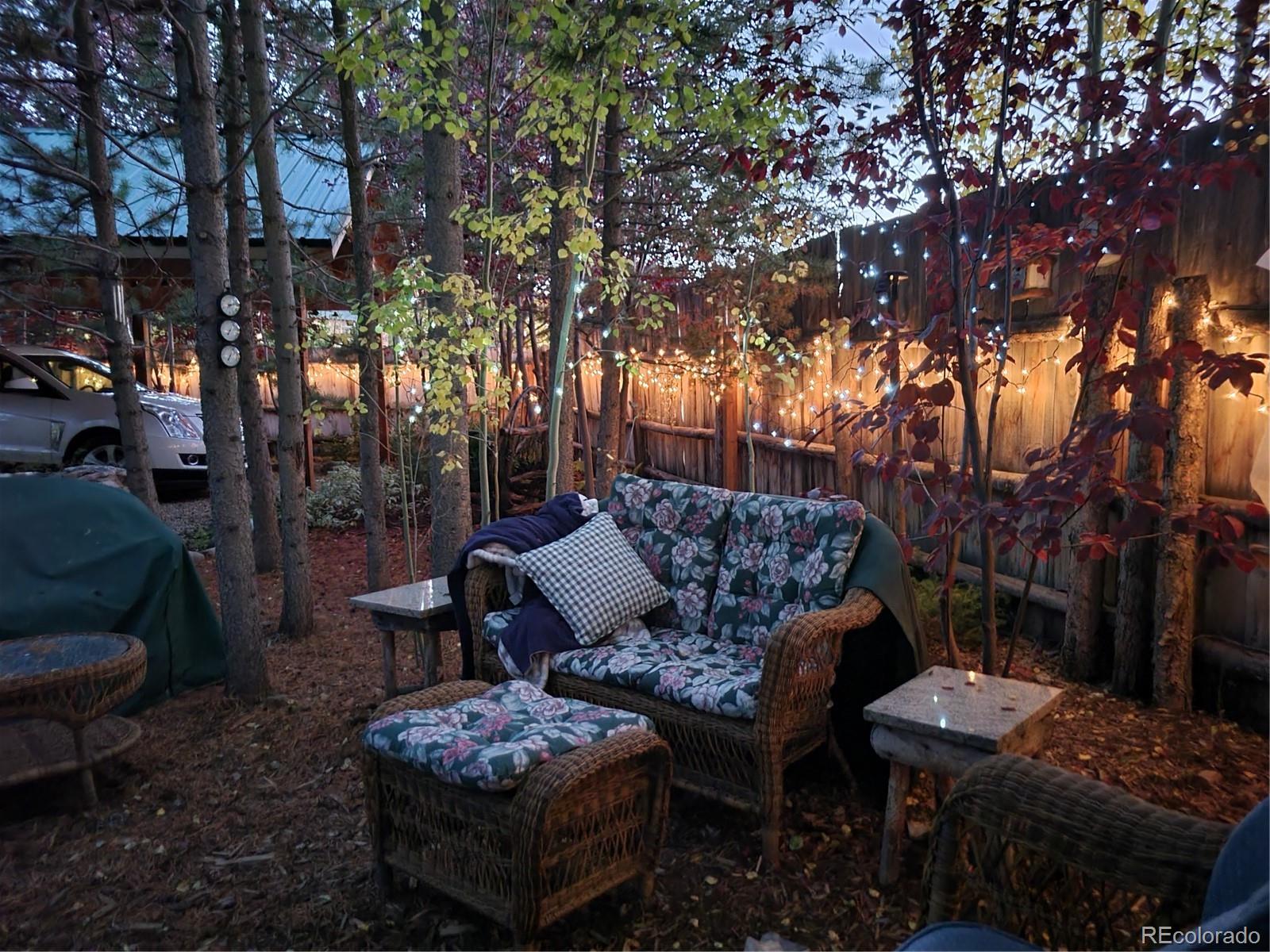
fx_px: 954
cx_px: 635
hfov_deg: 67.3
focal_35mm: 26
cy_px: 476
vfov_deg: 53.1
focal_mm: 5.4
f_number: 1.8
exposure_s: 1/10
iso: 1250
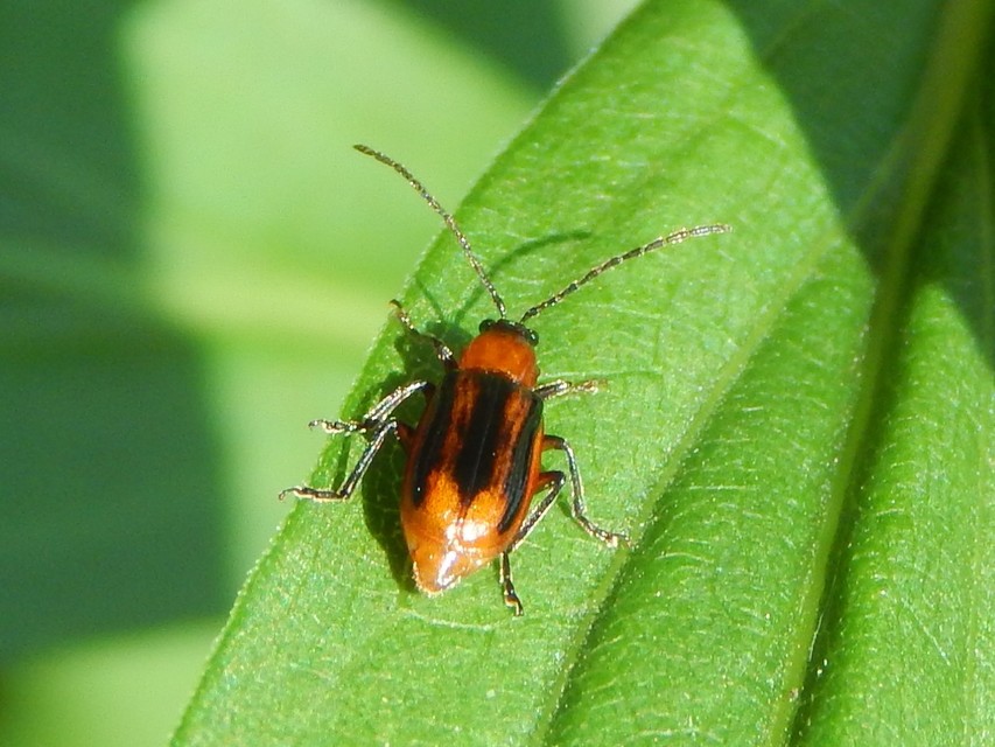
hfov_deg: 12.3
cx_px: 498
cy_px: 374
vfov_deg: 9.3
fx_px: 4600
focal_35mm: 160
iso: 160
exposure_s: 1/250
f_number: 5.1
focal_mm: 28.7
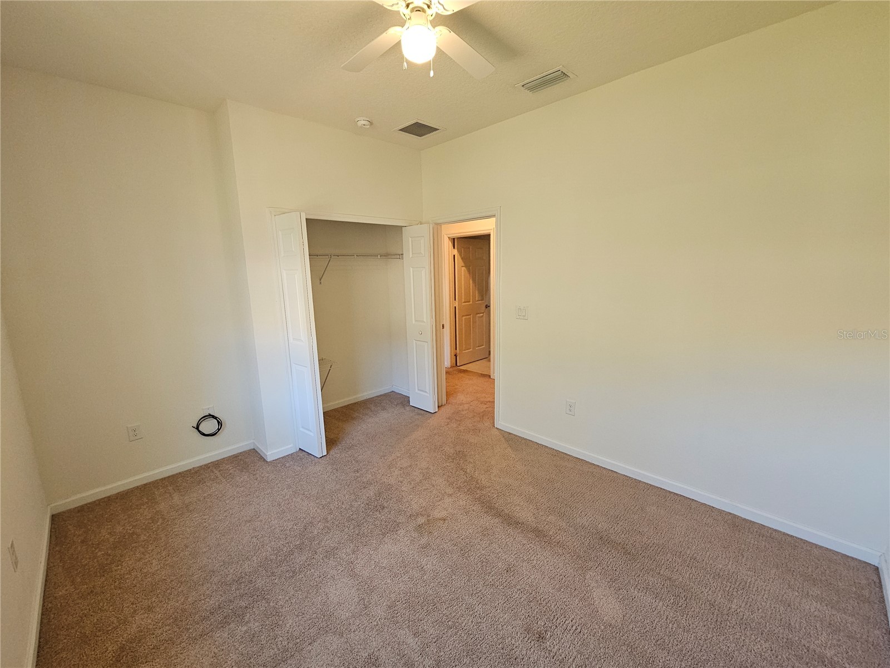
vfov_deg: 89.9
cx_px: 445
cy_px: 334
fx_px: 334
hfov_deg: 106.2
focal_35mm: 13
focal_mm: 2.2
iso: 320
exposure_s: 1/40
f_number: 2.2
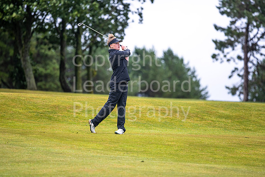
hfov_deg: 6.7
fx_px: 2276
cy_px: 88
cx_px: 132
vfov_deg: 4.4
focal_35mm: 309
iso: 320
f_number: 4.5
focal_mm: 300
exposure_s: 1/800
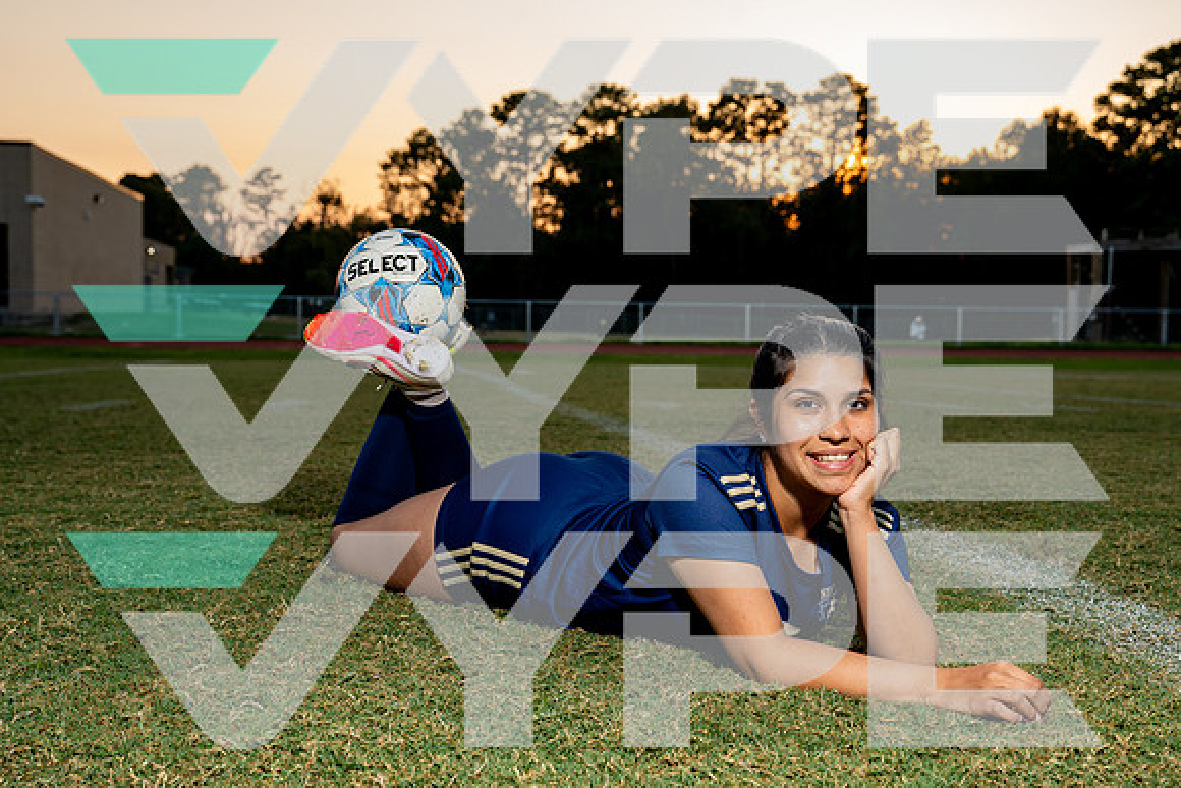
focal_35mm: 46
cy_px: 394
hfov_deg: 42.9
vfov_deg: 29.4
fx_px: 1504
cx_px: 590
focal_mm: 42
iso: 500
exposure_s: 1/250
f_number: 5.6
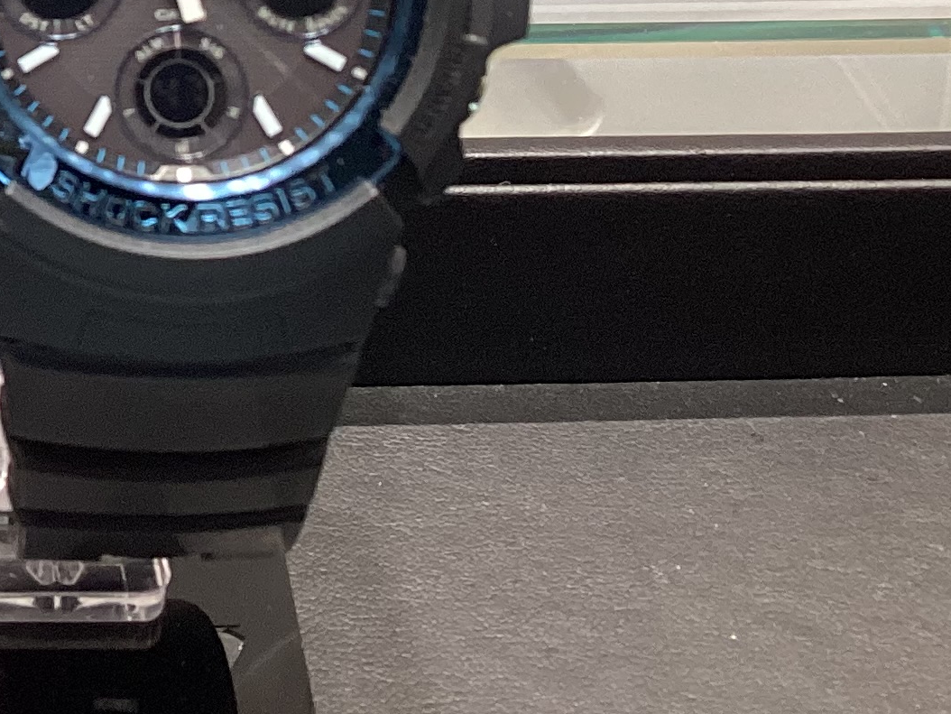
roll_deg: -0.1
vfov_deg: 14.7
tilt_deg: -26.7
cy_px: -231
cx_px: -249
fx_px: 2638
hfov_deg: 19.1
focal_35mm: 96
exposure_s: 1/50
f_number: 2.4
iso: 100
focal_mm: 3.3
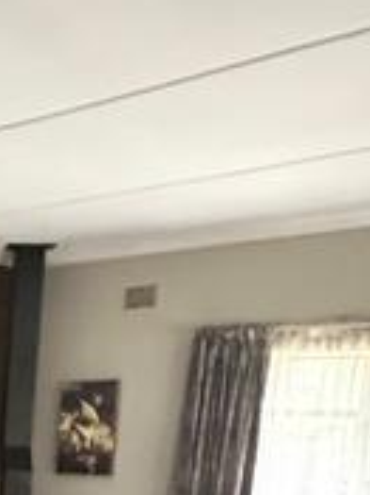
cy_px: 571
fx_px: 913
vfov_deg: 27.2
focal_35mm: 64
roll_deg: -4.0
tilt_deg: -7.5
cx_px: -206
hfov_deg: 19.5
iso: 1250
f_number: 2.2
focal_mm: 2.22
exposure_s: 1/41
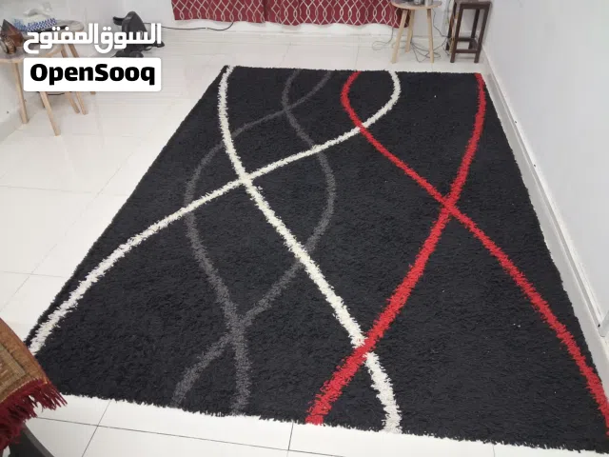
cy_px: 228
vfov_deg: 51.4
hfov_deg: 65.3
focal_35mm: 27
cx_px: 304
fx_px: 475
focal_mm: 4
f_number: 1.8
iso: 400
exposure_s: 1/60
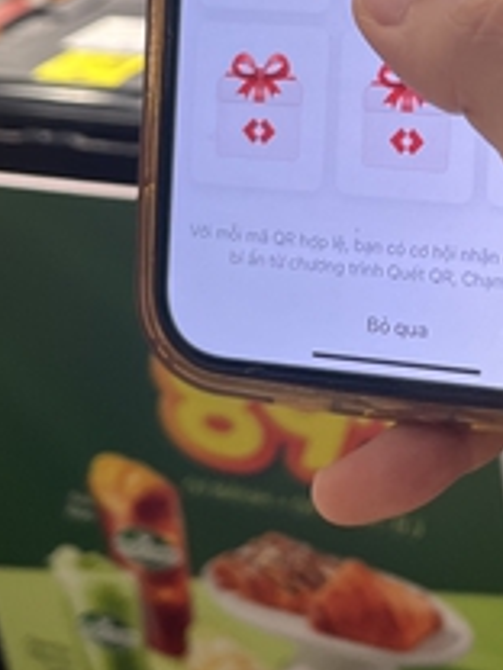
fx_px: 1550
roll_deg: +4.2
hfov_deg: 17.7
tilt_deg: -19.1
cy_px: -61
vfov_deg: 23.0
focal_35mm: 80
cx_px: 564
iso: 50
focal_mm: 5.1
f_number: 1.6
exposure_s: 1/100
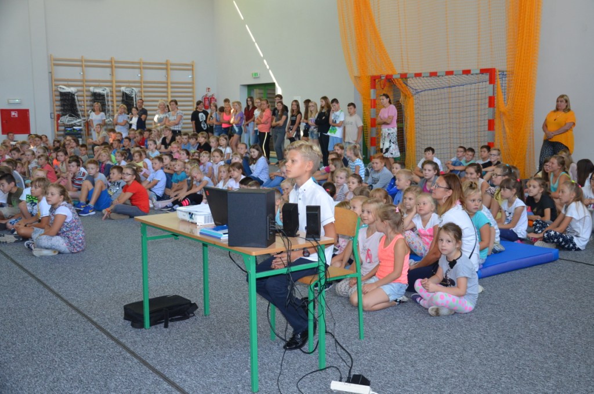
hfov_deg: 49.6
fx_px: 642
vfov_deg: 34.1
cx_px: 297
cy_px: 197
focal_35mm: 39
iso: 1000
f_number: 4
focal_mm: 26
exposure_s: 1/60
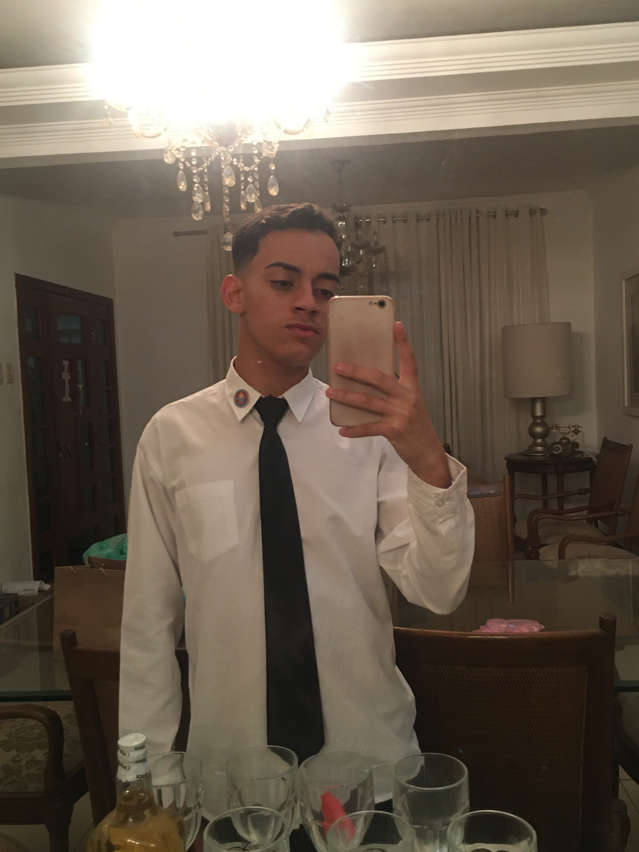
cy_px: 458
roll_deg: +2.6
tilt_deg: -12.0
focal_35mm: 32
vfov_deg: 56.8
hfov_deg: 44.1
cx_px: 298
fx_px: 788
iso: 100
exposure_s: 1/10
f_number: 2.2
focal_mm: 4.15
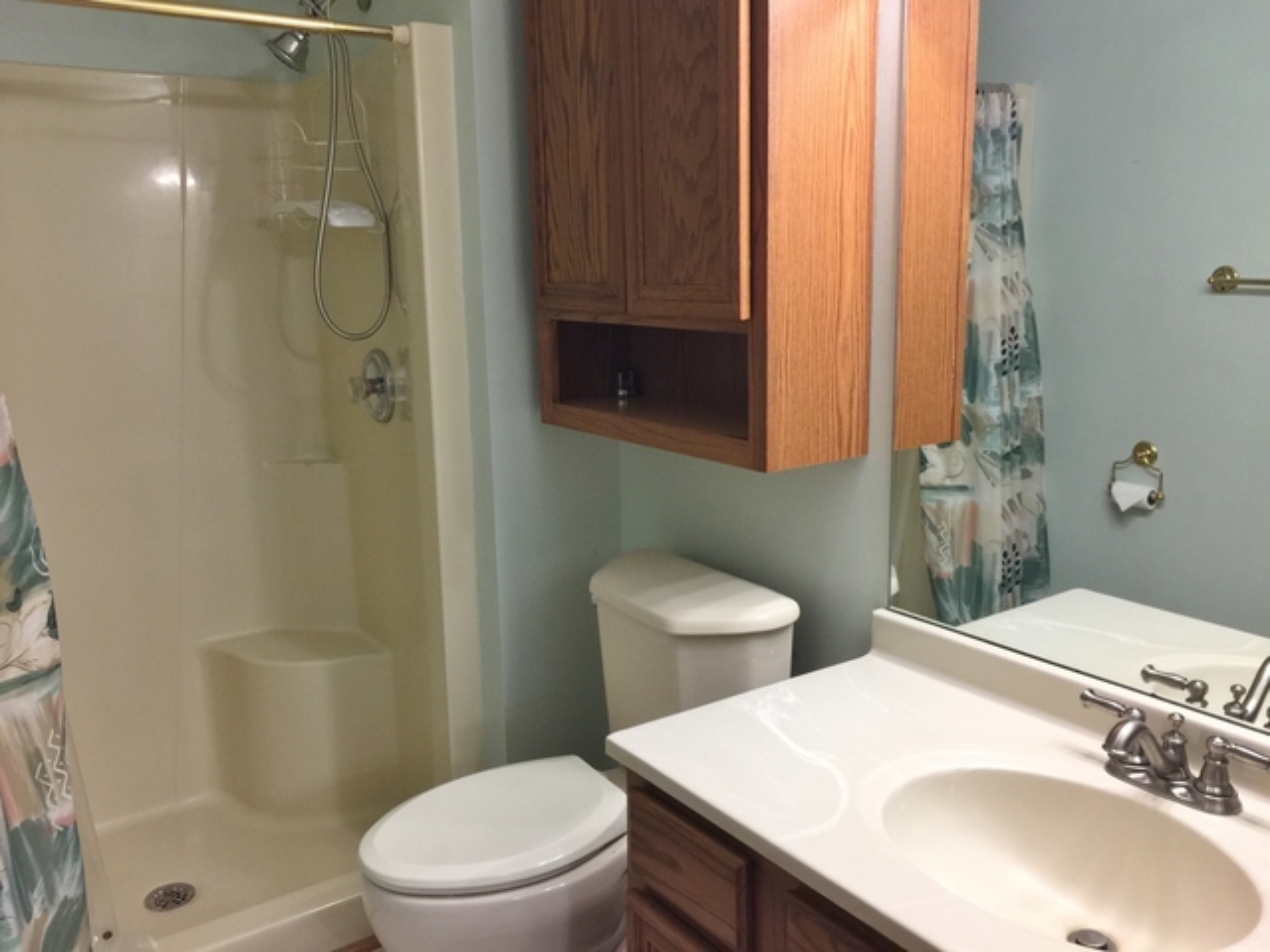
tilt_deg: -12.3
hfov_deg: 61.7
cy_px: 476
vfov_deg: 48.2
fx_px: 1064
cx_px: 635
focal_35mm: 29
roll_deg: -0.1
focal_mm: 4.15
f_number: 2.2
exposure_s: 1/15
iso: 64
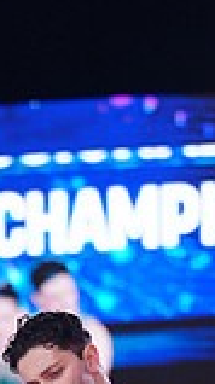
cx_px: -23
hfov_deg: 2.6
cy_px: 674
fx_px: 4822
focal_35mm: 474
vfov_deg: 4.5
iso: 2000
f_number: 2.8
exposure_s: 1/400
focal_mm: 124
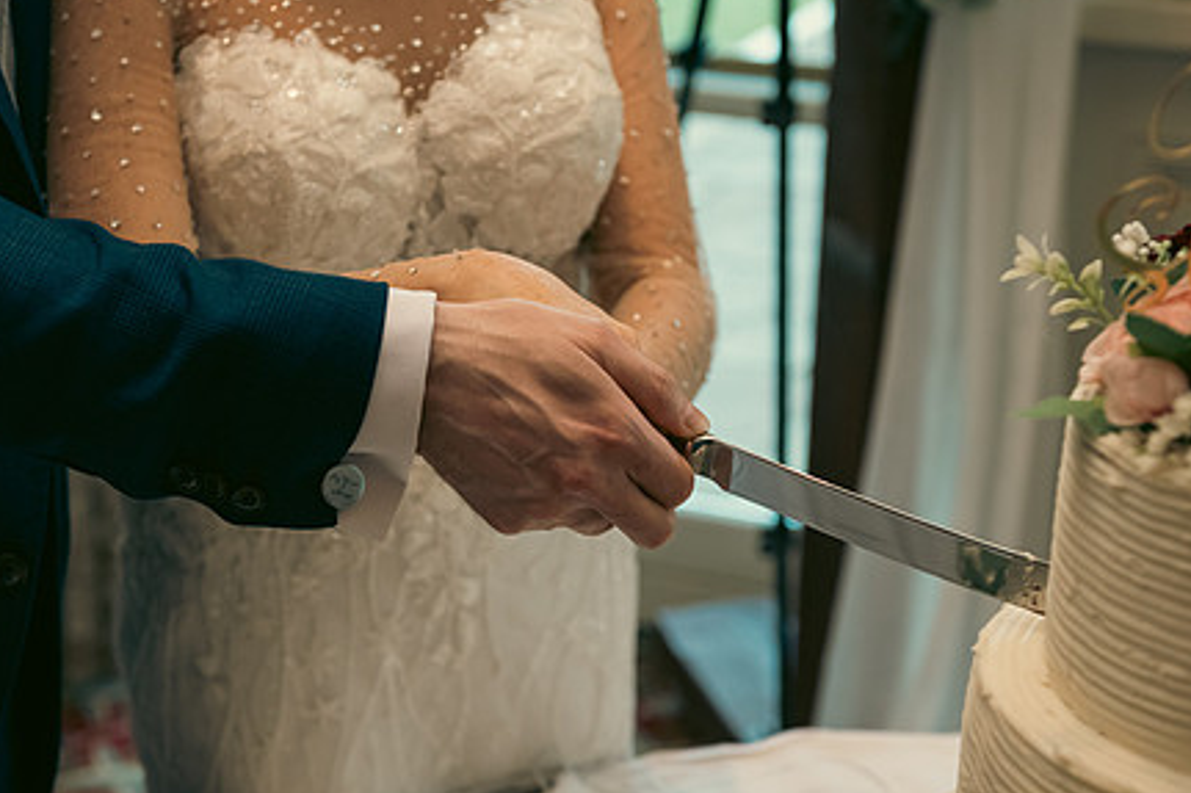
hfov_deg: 28.8
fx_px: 2315
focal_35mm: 70
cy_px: 449
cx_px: 561
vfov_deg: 19.4
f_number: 3.5
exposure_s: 1/160
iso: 800
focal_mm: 52
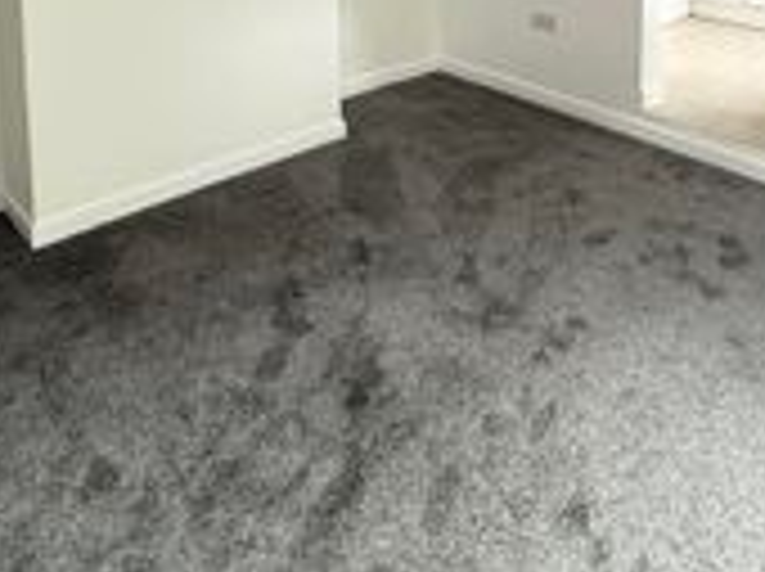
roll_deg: -0.2
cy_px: -99
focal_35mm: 33
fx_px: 728
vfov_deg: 34.9
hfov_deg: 55.2
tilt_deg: -5.8
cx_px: 436
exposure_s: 1/99
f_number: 2.2
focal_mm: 2.22
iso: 320
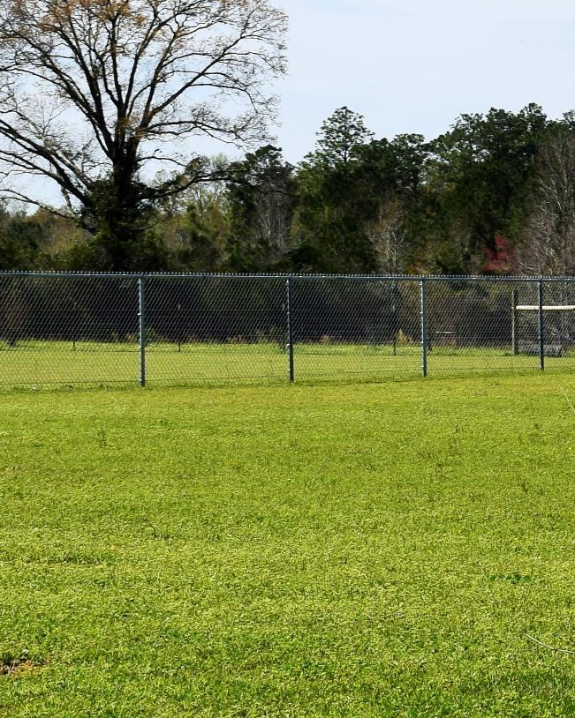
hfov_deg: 9.0
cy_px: 143
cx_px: 979
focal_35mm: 166
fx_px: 3532
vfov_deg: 11.6
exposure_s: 1/200
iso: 100
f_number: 11
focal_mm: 32
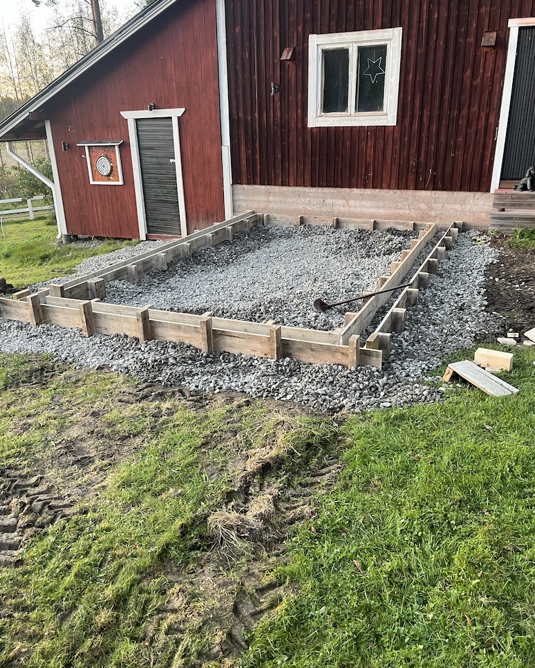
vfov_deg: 62.2
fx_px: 554
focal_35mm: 28
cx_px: 262
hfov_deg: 51.5
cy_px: 324
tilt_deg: -22.5
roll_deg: +1.9
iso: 125
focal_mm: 5.1
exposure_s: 1/64
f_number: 1.6
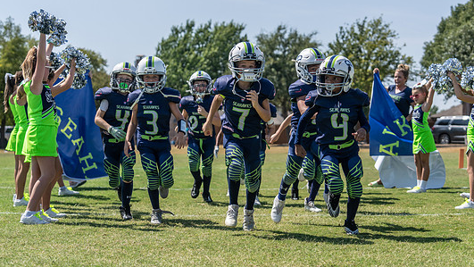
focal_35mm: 80
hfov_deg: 26.5
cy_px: 128
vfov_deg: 15.1
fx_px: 1006
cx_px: 245
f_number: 4
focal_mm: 70
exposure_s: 1/1250
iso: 100
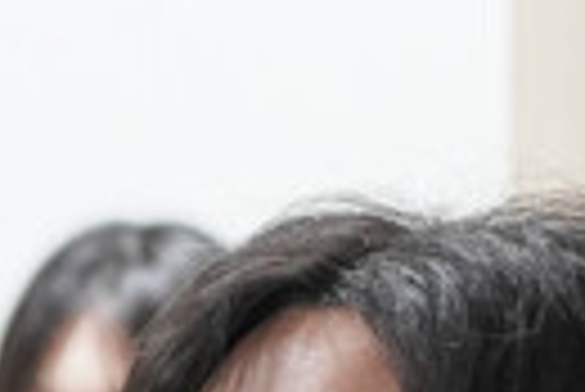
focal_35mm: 393
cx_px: 0
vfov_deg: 3.5
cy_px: 876
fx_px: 6393
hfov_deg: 5.2
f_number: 4
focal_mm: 64
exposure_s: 1/60
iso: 4000
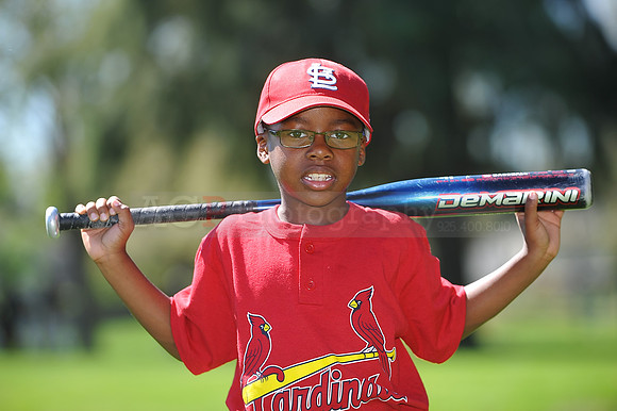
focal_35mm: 200
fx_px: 3426
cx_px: 308
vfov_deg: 6.9
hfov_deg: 10.3
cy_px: 206
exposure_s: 1/500
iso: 200
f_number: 4.5
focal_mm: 200
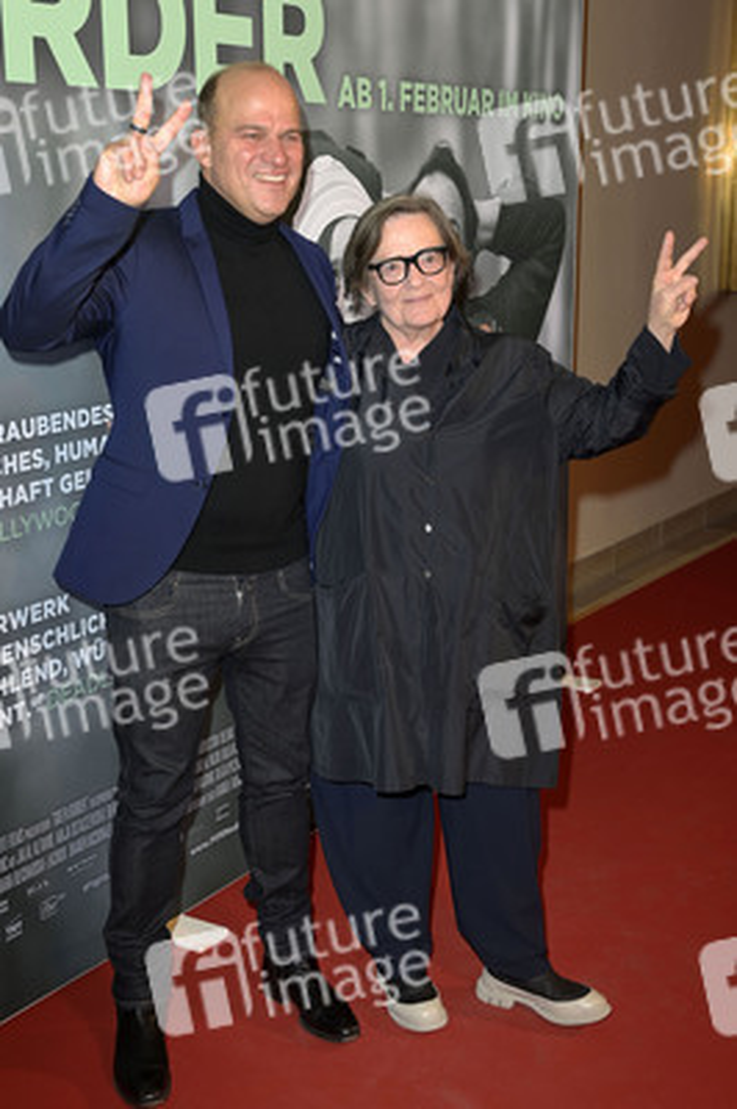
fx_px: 1476
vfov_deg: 41.1
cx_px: 368
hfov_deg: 28.0
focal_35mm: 48
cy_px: 554
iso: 800
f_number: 5.6
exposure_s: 1/200
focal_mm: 48
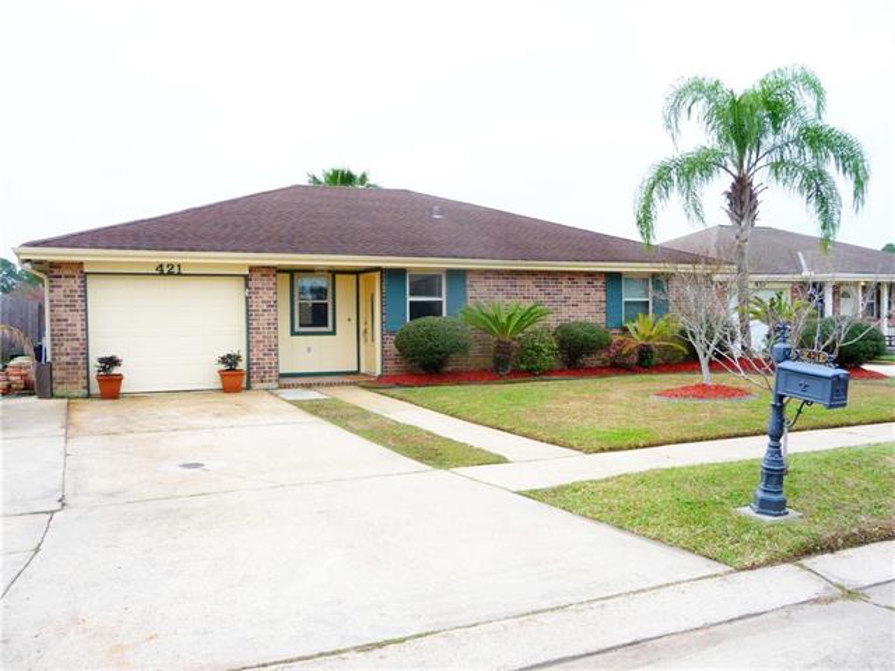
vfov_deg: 45.4
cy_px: 336
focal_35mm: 31
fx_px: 802
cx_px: 448
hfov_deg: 58.4
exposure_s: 1/125
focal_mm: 4.7
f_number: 3.3
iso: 100
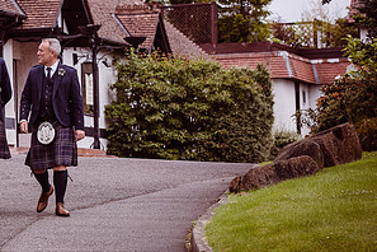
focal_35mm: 199
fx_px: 2084
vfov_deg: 6.9
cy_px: 49
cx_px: 24
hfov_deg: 10.3
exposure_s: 1/1250
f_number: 4.5
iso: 200
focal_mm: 102
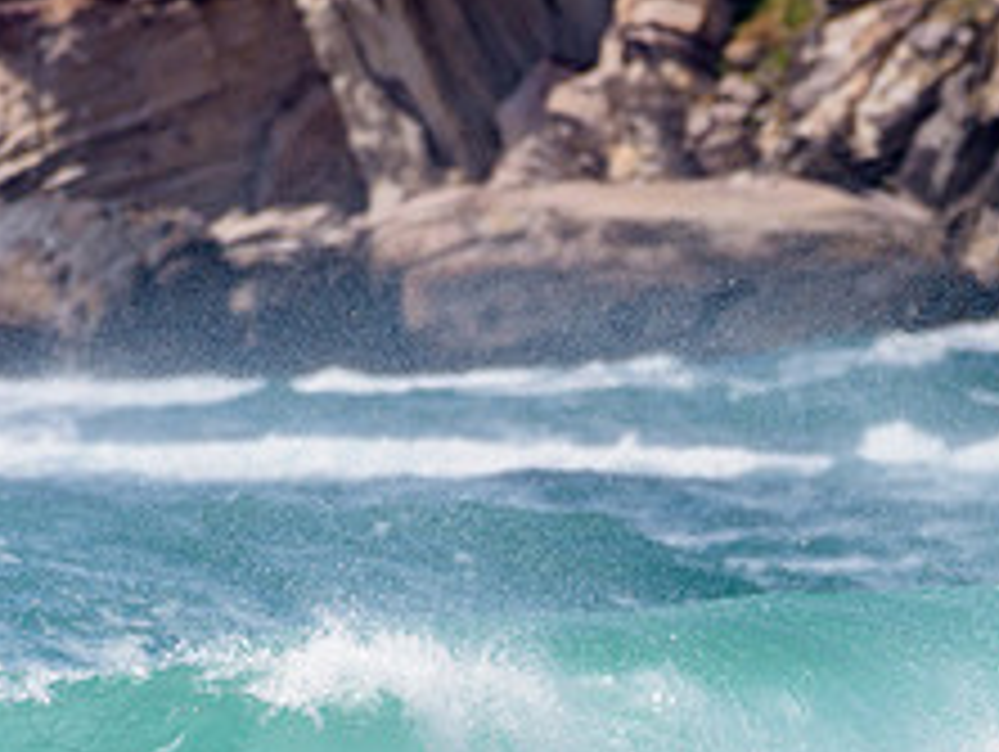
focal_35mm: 1539
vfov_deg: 1.0
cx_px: 737
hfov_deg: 1.3
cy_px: 904
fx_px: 44463
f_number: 5.6
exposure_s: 1/2000
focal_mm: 500
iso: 100
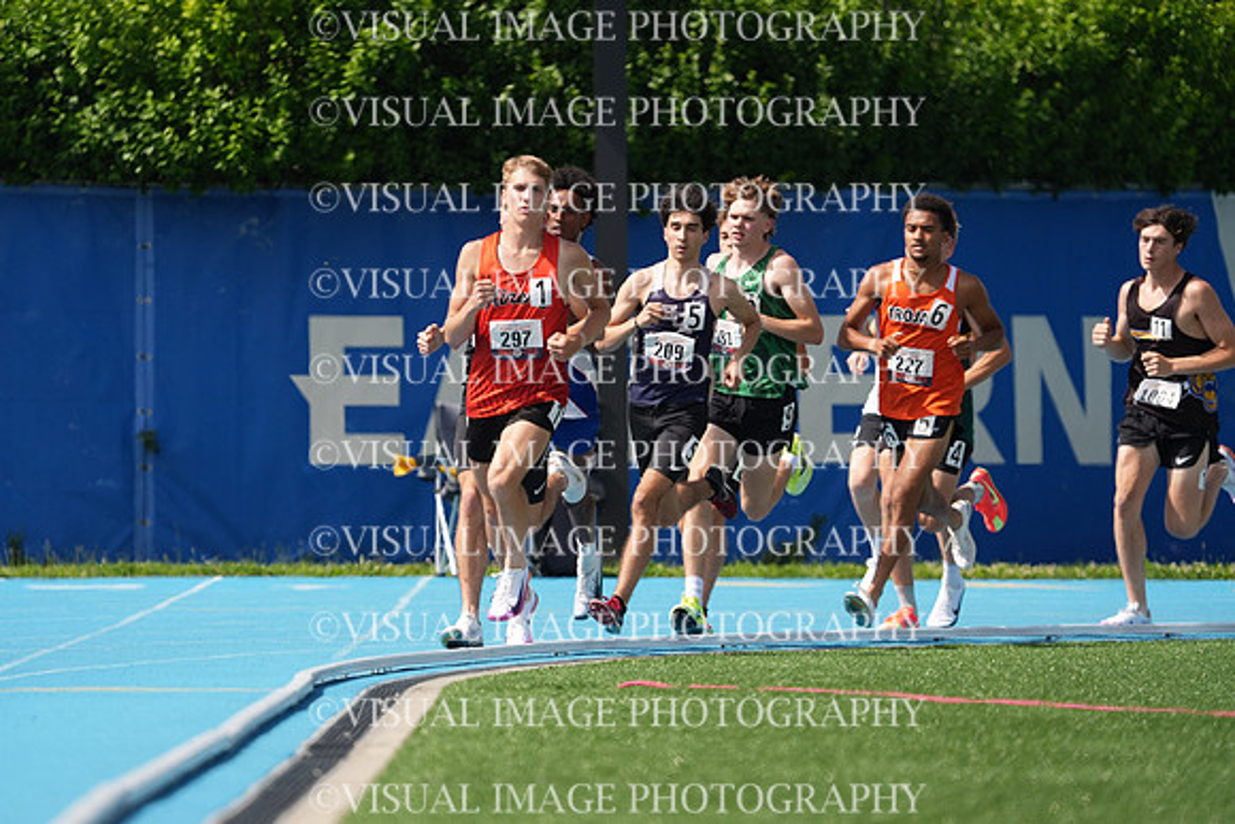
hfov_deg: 4.8
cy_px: 412
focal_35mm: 426
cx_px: 618
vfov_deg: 3.2
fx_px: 14617
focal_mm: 426
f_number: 6.3
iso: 500
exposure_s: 1/2000
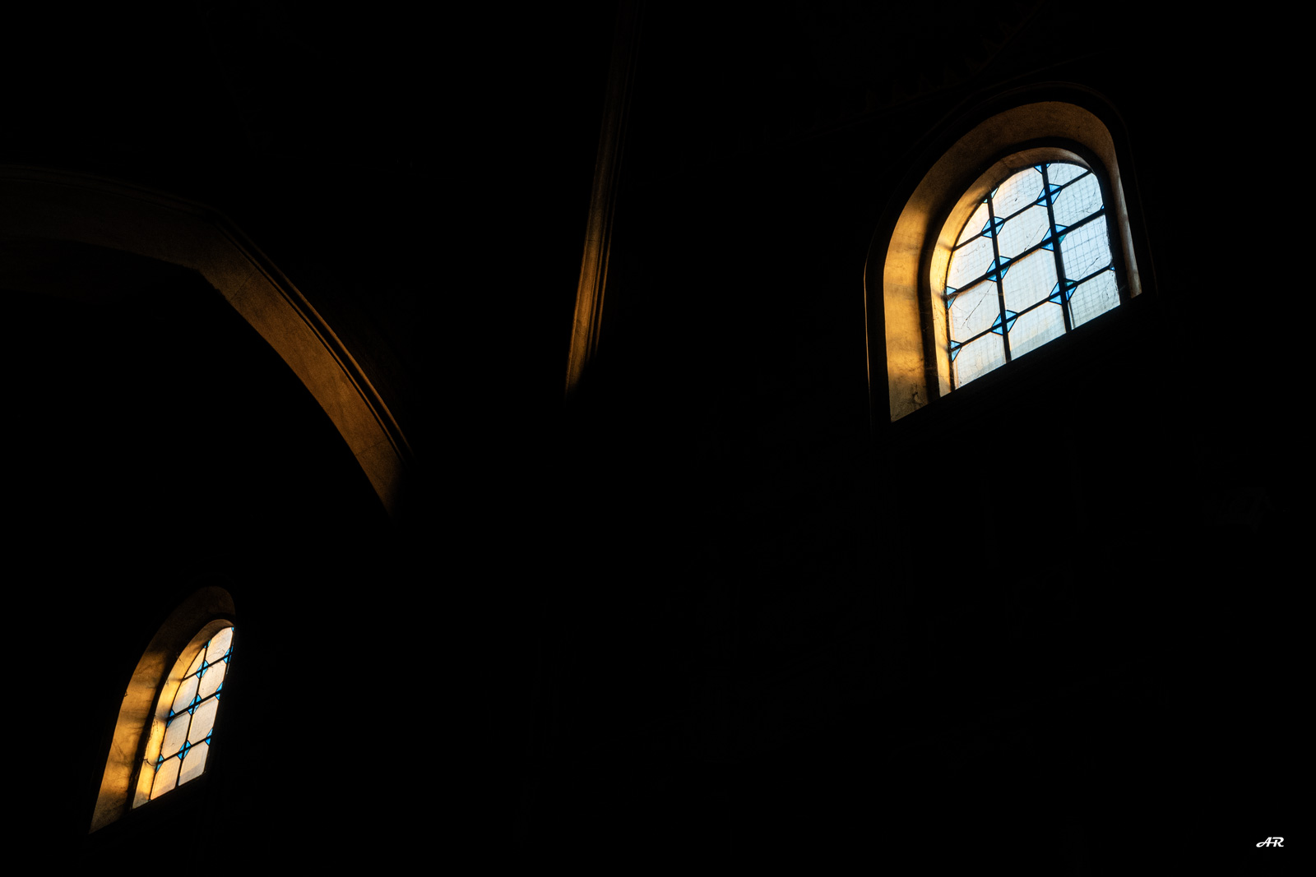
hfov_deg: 43.0
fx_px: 1672
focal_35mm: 46
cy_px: 438
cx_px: 658
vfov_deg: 29.4
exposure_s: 1/40
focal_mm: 30.5
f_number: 8
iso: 800
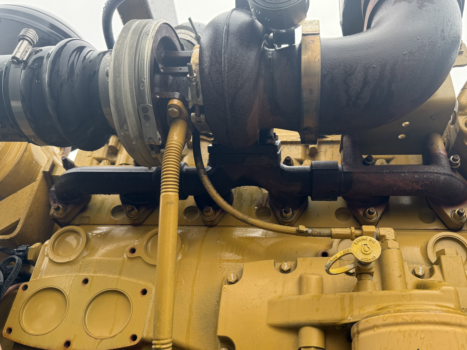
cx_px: 252
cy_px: 203
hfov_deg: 61.6
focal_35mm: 29
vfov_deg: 48.0
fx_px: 391
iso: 64
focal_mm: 6.76
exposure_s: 1/121
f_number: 1.78
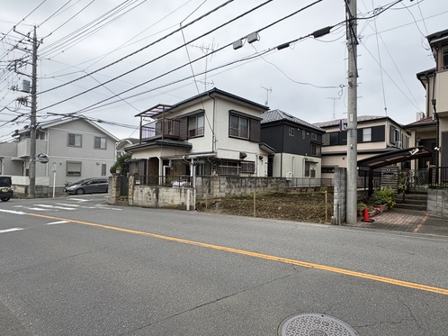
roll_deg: -1.1
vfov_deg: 71.5
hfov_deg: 87.6
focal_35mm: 18
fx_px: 233
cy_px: 174
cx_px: 244
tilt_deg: +0.5
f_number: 2.2
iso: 50
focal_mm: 2.22
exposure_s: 1/720
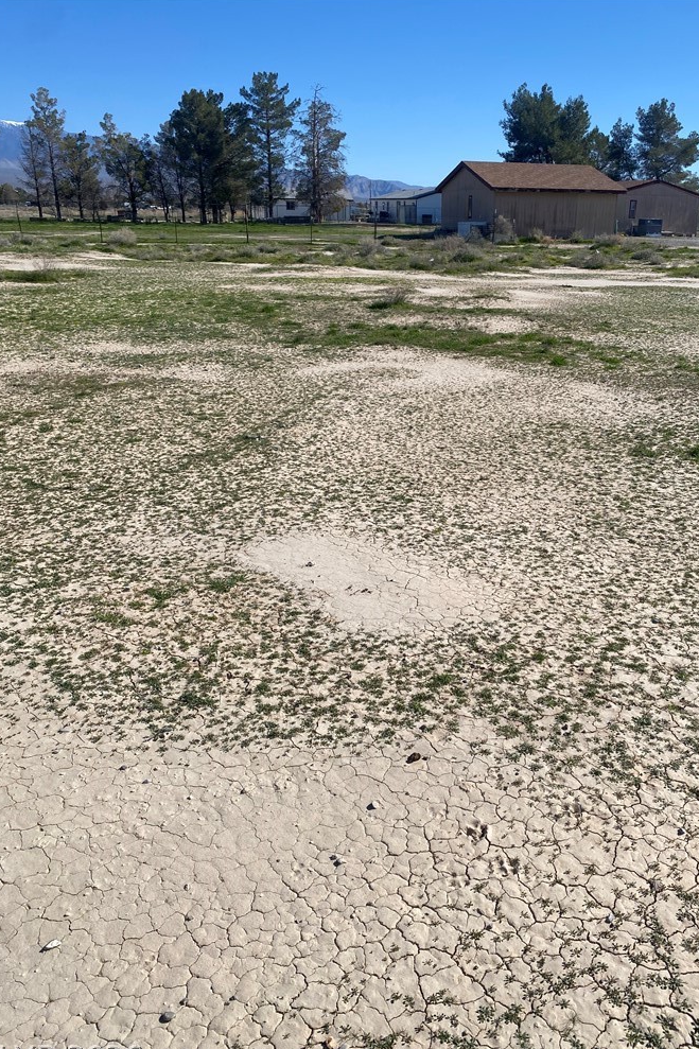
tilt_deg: -20.5
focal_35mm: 28
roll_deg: -0.5
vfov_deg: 65.5
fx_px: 816
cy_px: 538
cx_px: 397
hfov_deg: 46.3
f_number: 1.8
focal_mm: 4.25
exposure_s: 1/4608
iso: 32
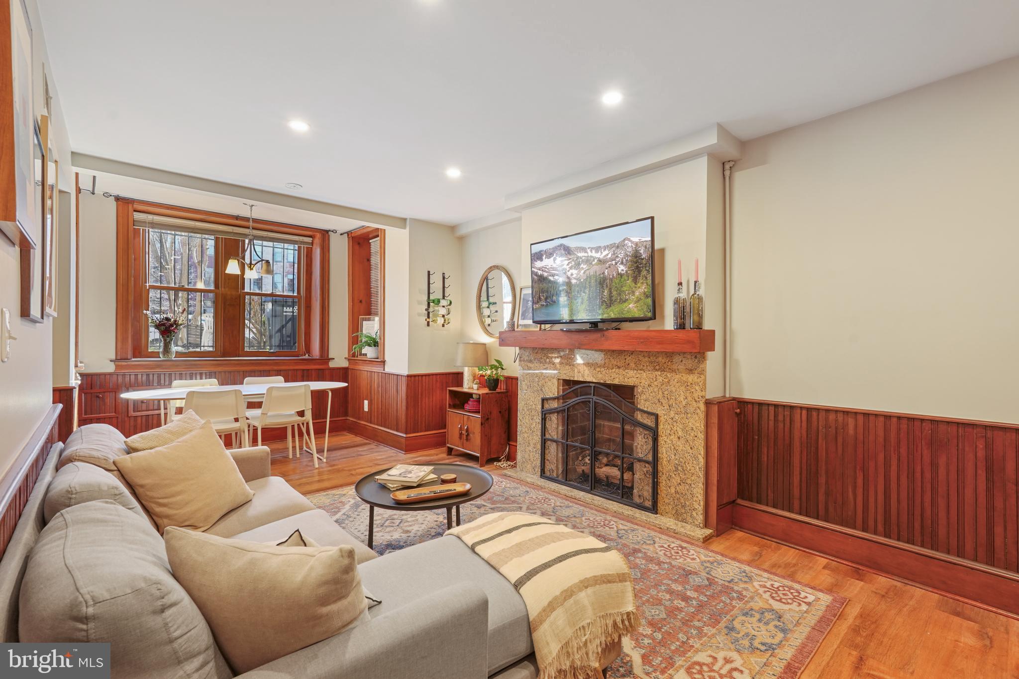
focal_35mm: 16
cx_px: 510
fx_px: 453
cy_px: 340
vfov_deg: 73.7
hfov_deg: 96.7
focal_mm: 16
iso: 800
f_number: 9
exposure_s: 1/3
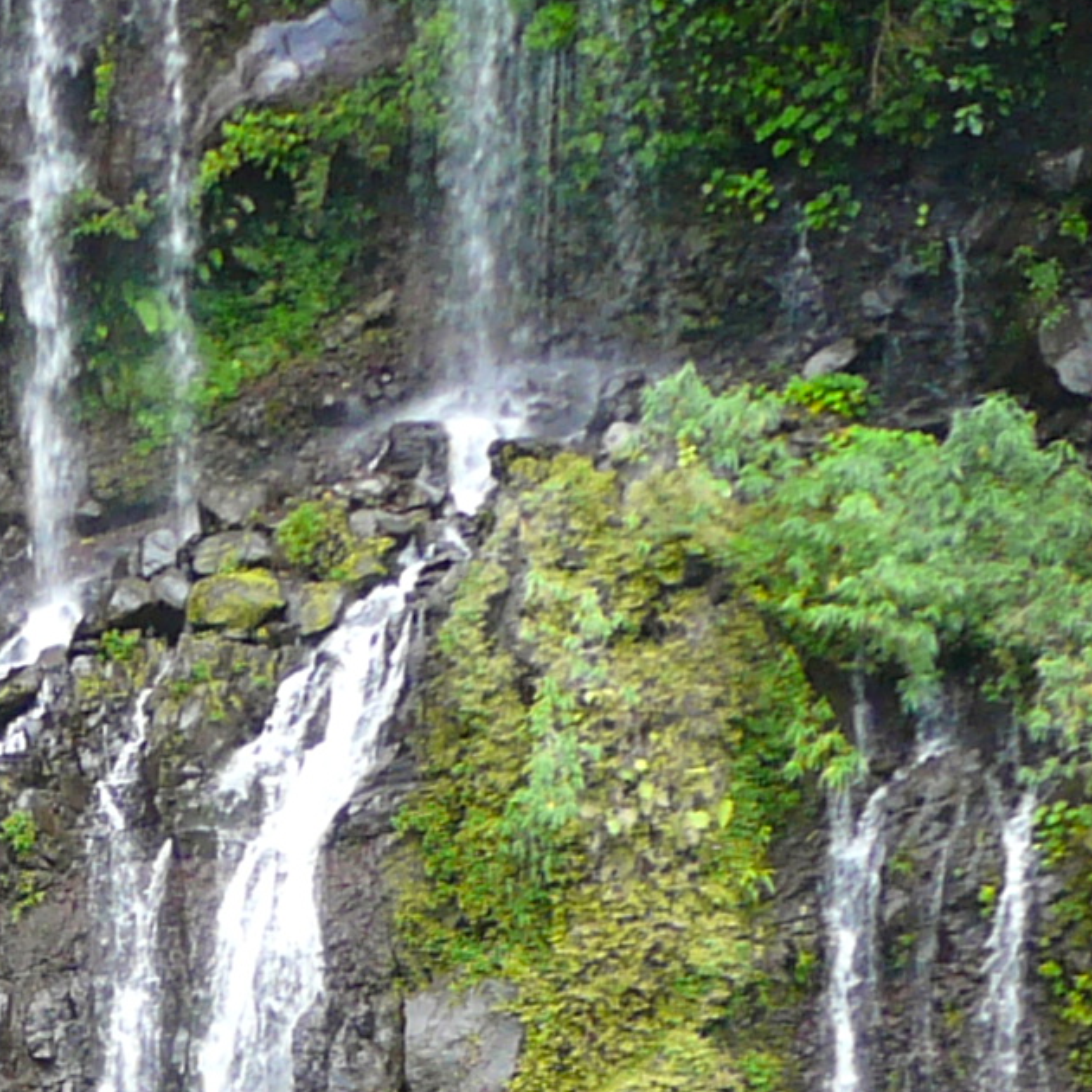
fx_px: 4568
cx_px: -905
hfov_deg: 12.4
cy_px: 1892
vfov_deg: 12.6
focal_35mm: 128
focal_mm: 4.6
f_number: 2.8
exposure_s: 1/80
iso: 100
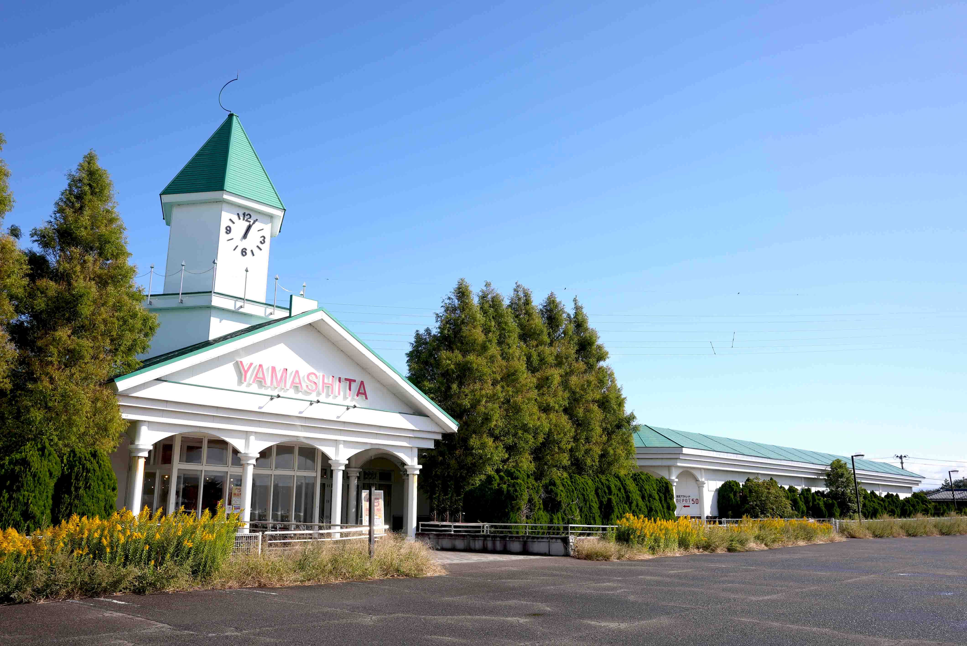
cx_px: 484
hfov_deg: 63.3
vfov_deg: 44.7
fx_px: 785
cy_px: 323
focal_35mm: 29
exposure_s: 1/160
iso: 80
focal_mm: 29.2
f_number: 11
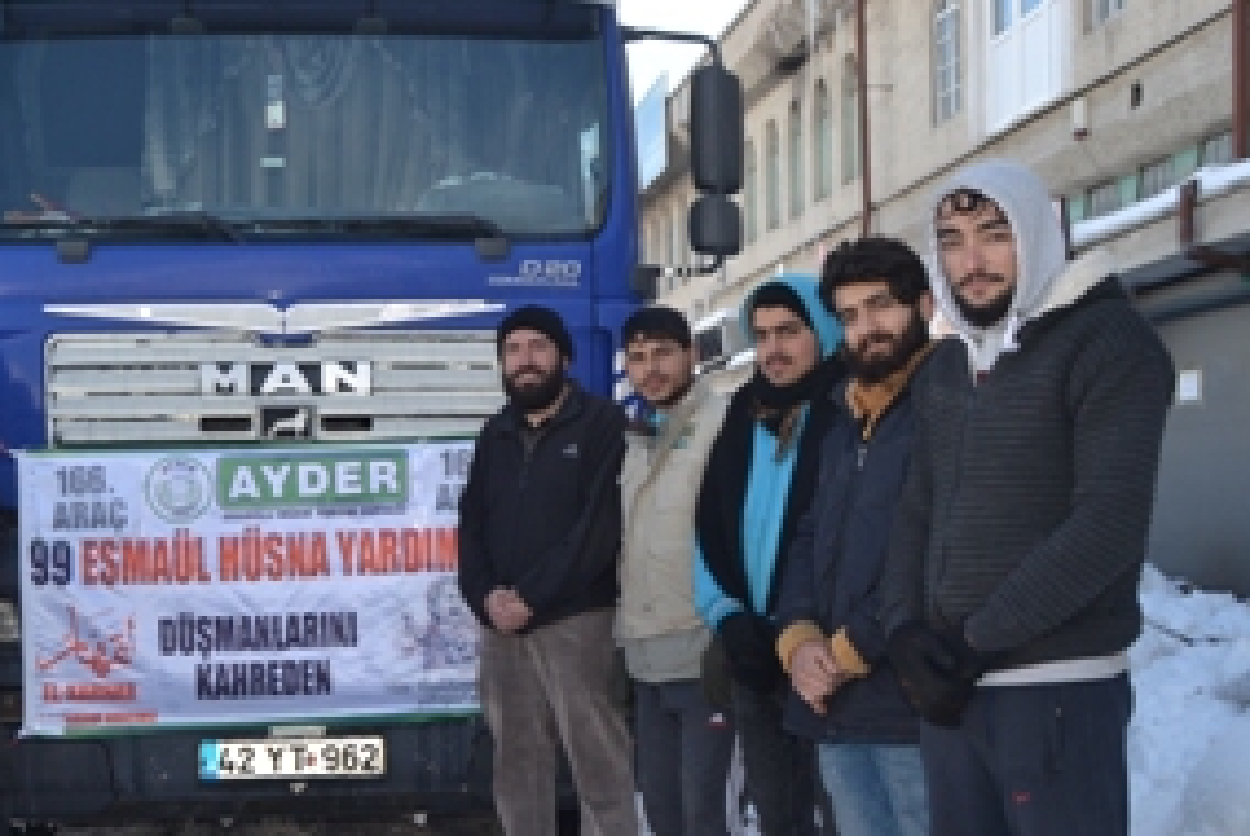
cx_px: 379
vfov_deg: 25.8
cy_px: 596
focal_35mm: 52
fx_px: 1807
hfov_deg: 37.6
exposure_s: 1/200
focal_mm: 22
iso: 100
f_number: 6.3
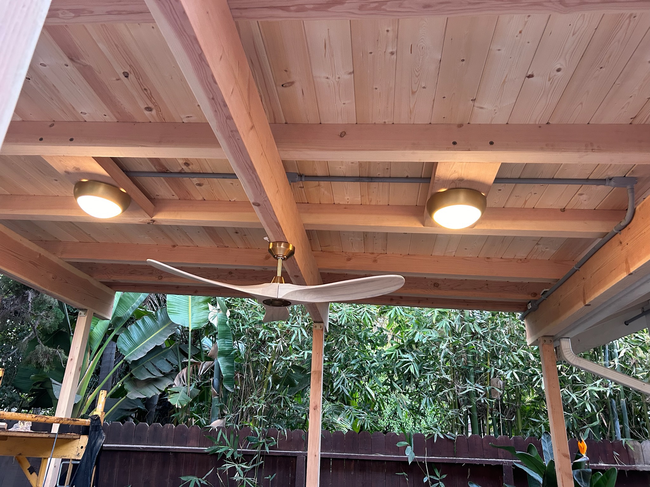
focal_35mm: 26
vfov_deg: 53.1
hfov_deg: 67.3
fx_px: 488
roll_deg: -2.1
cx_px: 325
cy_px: 244
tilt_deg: +22.7
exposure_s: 1/60
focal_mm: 5.7
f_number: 1.5
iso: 250
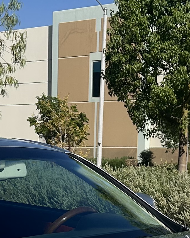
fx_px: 844
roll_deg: -0.5
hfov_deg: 12.8
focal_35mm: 120
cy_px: 321
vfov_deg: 15.2
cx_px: 47
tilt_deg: -11.8
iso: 50
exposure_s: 1/6993
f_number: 1.5
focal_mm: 5.7
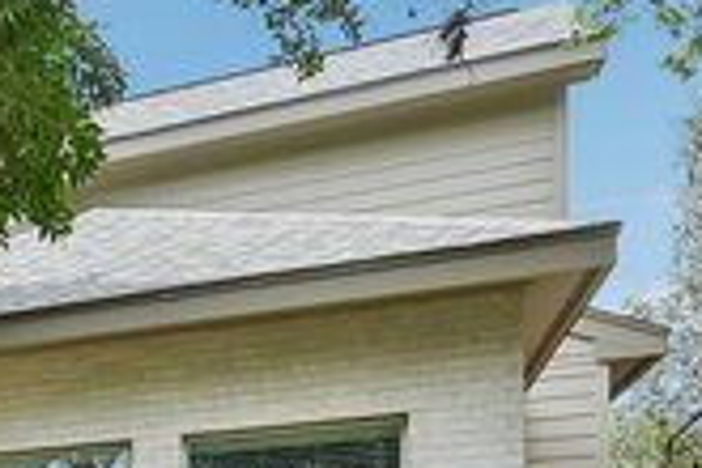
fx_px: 1209
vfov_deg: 20.6
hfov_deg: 24.6
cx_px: -366
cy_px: 551
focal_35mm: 62
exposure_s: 1/60
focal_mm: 16
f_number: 8
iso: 200
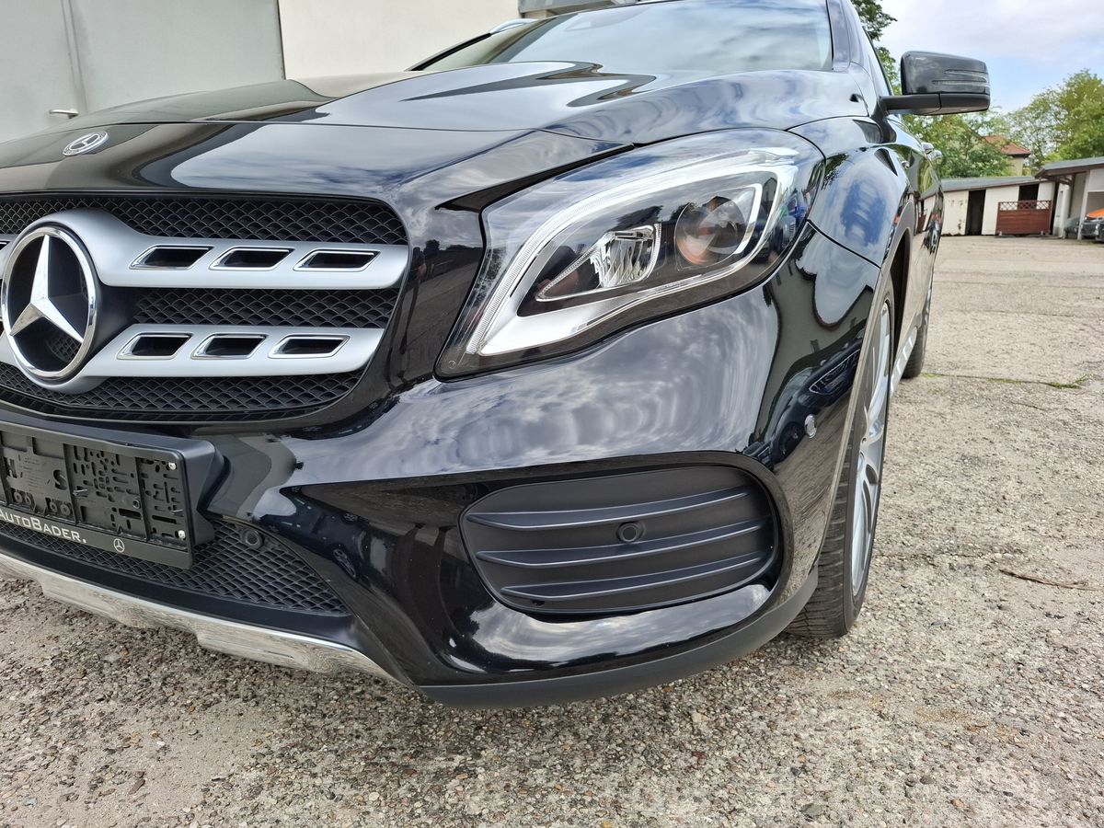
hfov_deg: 73.9
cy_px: 414
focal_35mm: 23
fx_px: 734
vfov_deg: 58.9
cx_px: 552
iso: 50
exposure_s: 1/1211
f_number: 1.8
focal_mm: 5.54
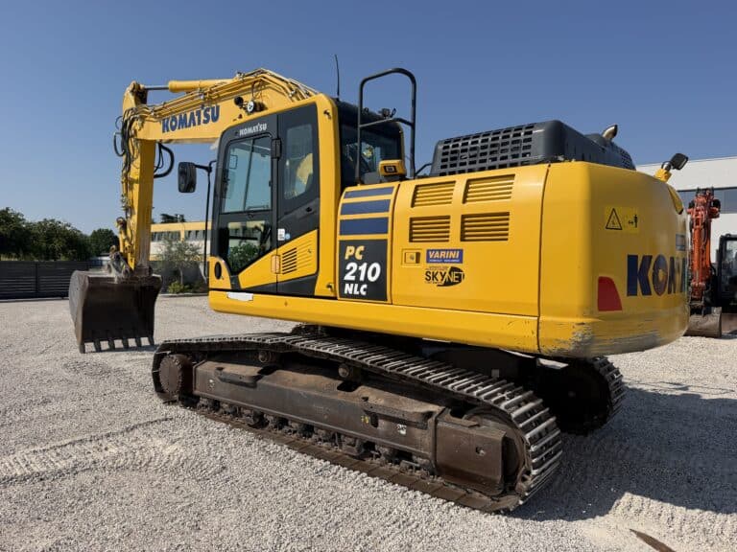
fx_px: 511
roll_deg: -0.8
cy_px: 276
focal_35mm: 24
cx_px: 368
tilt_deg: -1.9
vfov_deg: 56.8
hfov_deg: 71.6
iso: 80
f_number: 1.78
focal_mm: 6.76
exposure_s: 1/5714
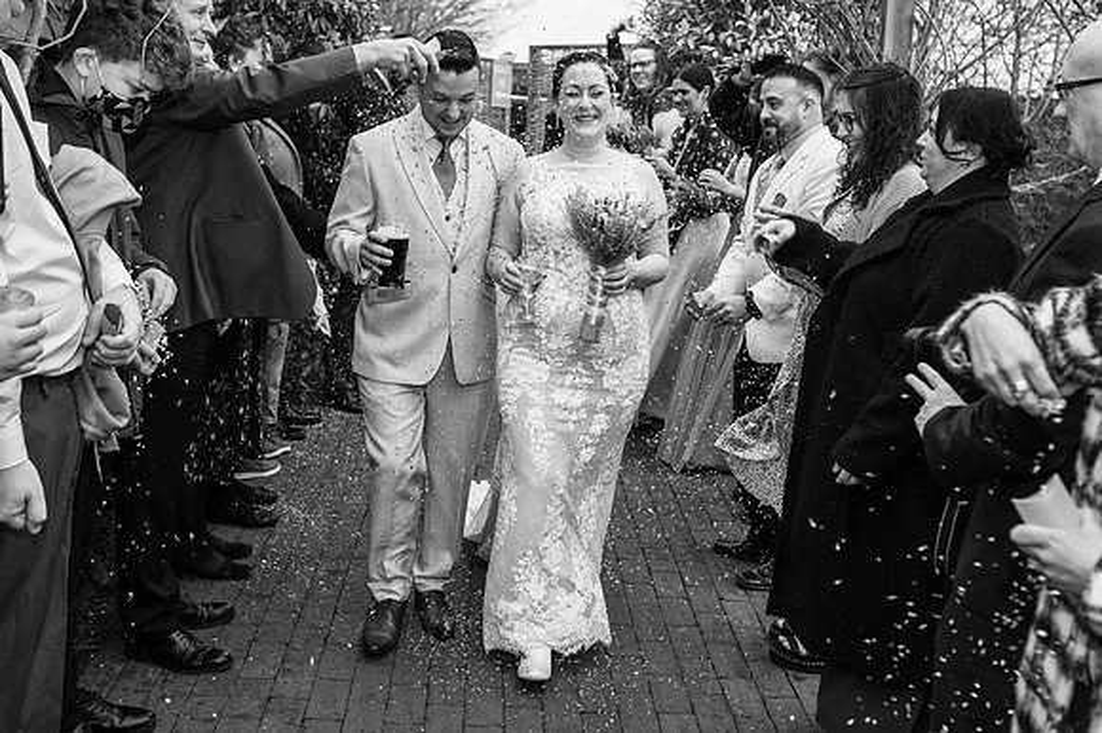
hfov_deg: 48.4
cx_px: 551
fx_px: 1225
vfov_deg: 33.3
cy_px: 366
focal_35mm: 40
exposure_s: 1/320
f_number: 4
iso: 320
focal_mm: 35
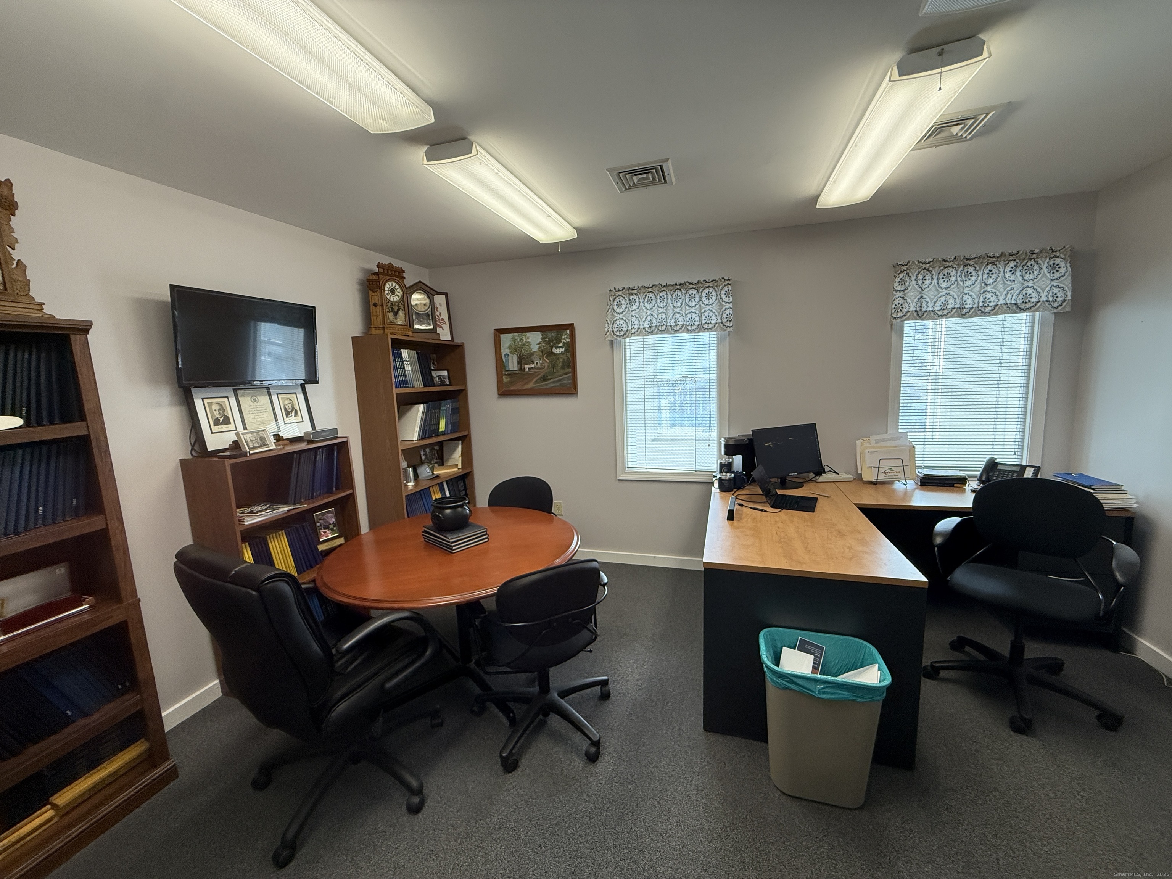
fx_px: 474
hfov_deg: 102.1
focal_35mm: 14
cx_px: 586
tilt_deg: -7.6
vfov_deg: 85.7
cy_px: 440
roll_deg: +2.6
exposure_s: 1/120
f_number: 2.2
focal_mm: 2.22
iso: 250
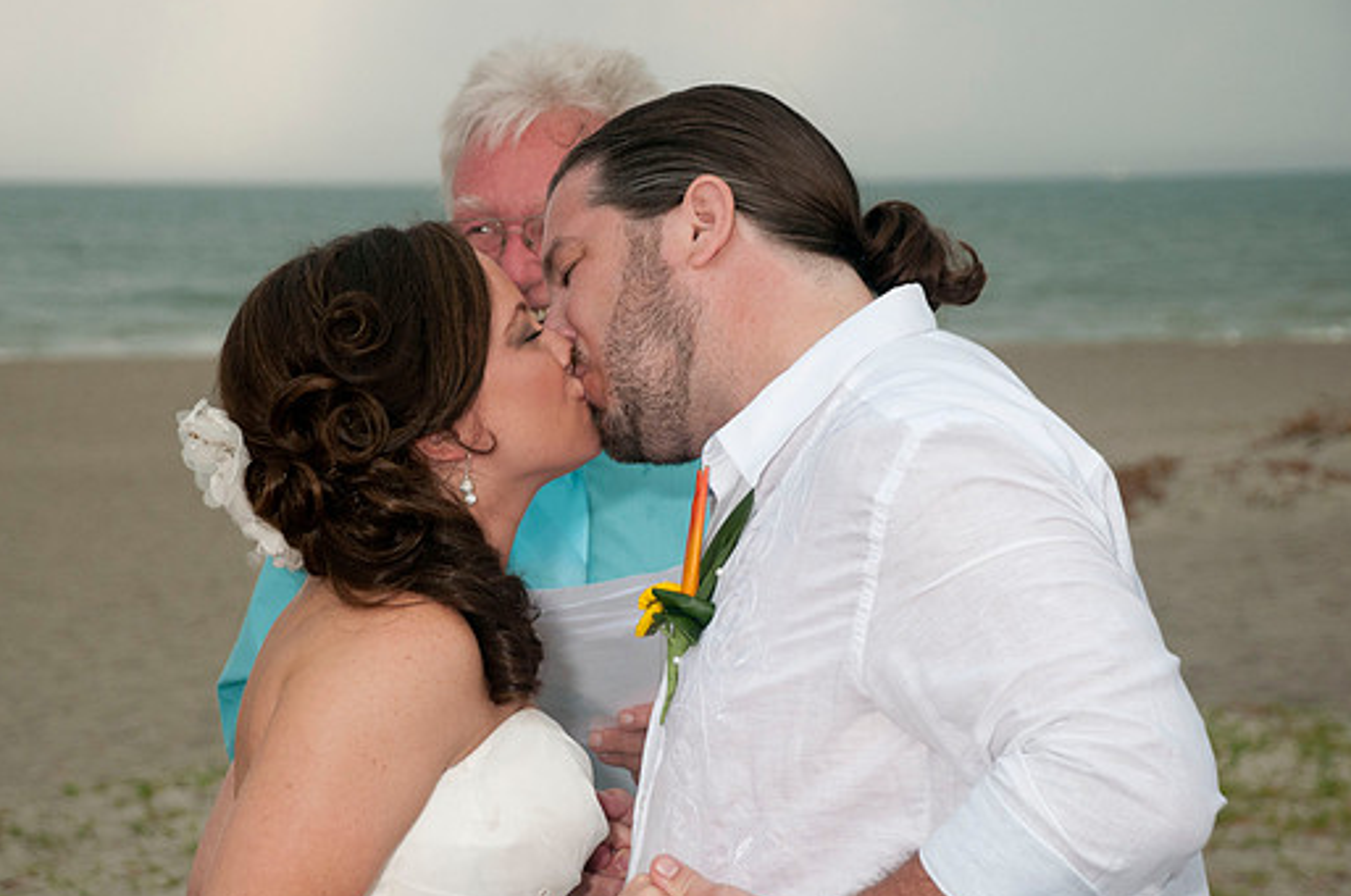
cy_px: 451
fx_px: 4759
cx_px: 631
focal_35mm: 127
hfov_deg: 16.2
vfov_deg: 10.8
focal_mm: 75
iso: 400
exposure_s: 1/125
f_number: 5.6
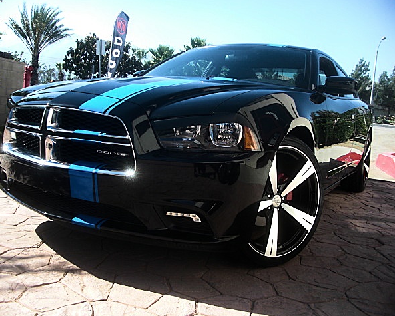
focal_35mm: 38
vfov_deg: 39.1
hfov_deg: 47.9
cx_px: 187
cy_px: 158
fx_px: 444
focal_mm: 6.3
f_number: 2.8
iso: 50
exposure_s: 1/320
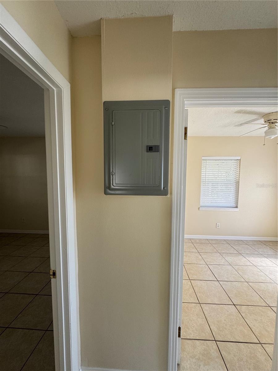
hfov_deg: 85.7
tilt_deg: -2.7
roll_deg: +0.5
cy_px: 186
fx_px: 150
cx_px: 139
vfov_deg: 102.1
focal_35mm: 14
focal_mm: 2.22
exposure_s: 1/99
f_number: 2.2
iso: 125
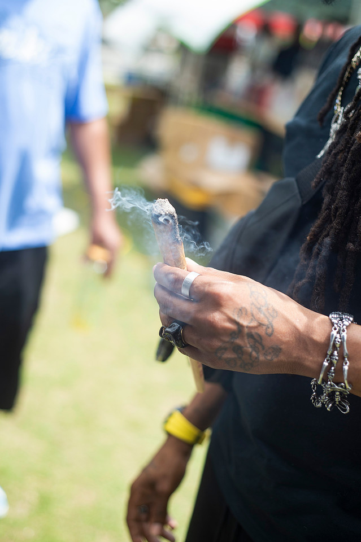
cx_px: 180
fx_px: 753
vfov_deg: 39.6
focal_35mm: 50
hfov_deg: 27.0
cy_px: 271
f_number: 2.8
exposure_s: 1/1250
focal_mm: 50
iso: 200
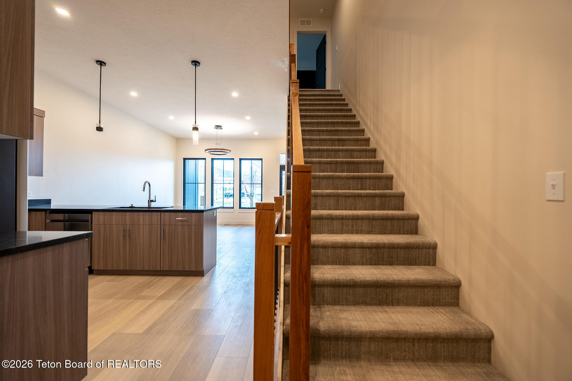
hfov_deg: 96.7
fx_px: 254
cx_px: 286
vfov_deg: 73.7
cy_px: 190
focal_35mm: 16
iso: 800
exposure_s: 1/1250
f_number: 2.8
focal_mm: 16
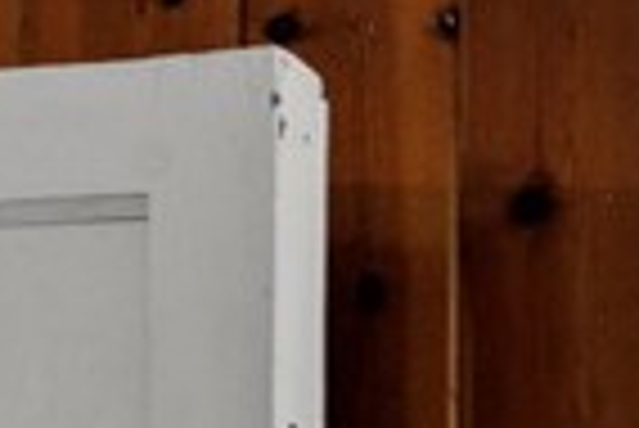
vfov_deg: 9.3
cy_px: 1444
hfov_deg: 10.1
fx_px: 1795
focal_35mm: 101
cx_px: 2146
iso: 800
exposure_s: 1/80
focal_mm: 14
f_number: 9
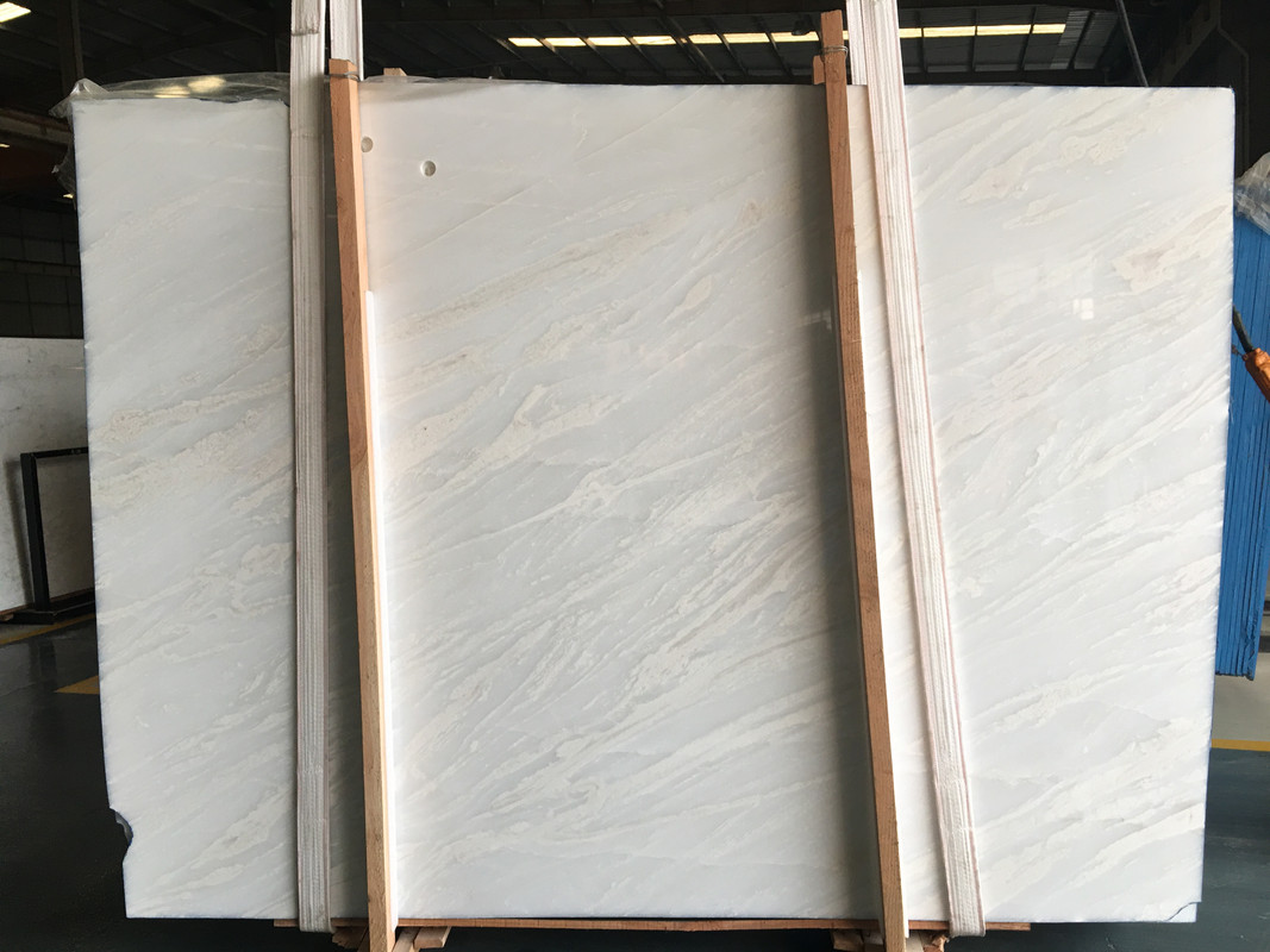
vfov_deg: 48.2
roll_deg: +3.1
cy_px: 476
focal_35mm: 29
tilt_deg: -5.0
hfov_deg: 61.7
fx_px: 1064
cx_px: 635
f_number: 2.2
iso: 32
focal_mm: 4.15
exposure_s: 1/33
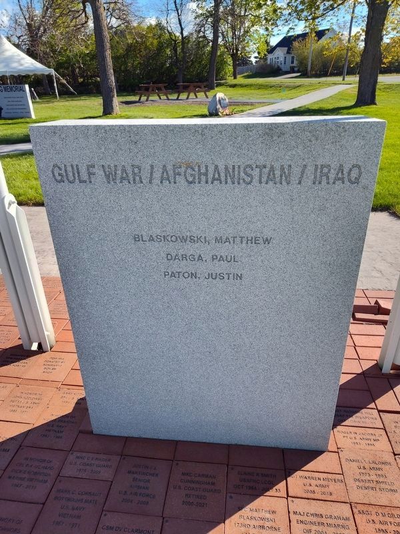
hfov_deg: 58.9
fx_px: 354
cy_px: 267
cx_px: 200
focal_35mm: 23
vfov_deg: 73.9
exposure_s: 1/1190
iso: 100
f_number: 1.8
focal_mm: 5.56
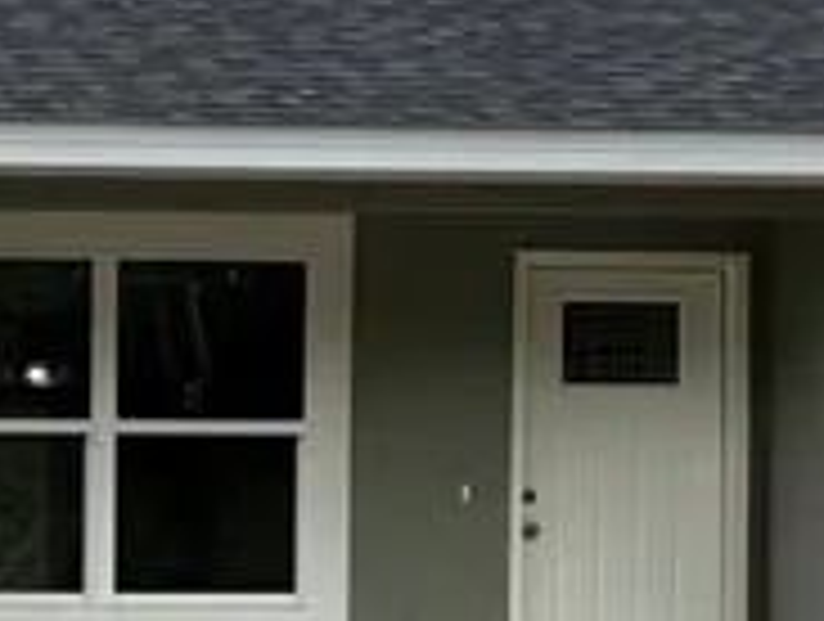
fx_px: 3196
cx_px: -401
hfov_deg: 13.8
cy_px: 630
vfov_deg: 11.0
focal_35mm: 134
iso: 80
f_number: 1.78
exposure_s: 1/4405
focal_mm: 6.76
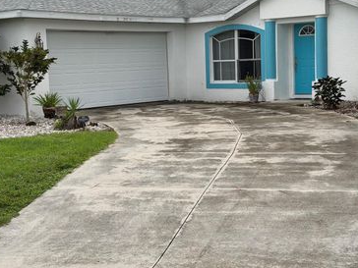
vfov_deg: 22.2
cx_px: 188
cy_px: 123
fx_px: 683
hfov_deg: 29.4
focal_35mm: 66
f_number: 1.78
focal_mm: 6.76
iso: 64
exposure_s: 1/3704
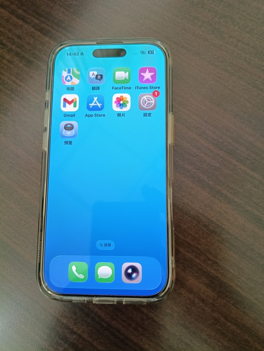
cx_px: 132
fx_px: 264
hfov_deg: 53.1
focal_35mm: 26
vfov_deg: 67.3
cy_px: 176
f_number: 1.8
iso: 407
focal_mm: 4.81
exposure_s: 1/60.1
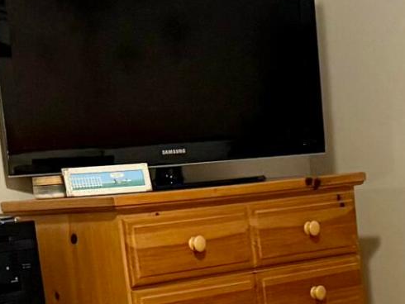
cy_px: 443
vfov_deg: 10.2
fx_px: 1650
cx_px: 389
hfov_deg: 13.8
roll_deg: +4.8
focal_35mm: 141
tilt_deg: -10.5
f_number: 1.78
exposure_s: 1/60
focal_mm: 6.76
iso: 500
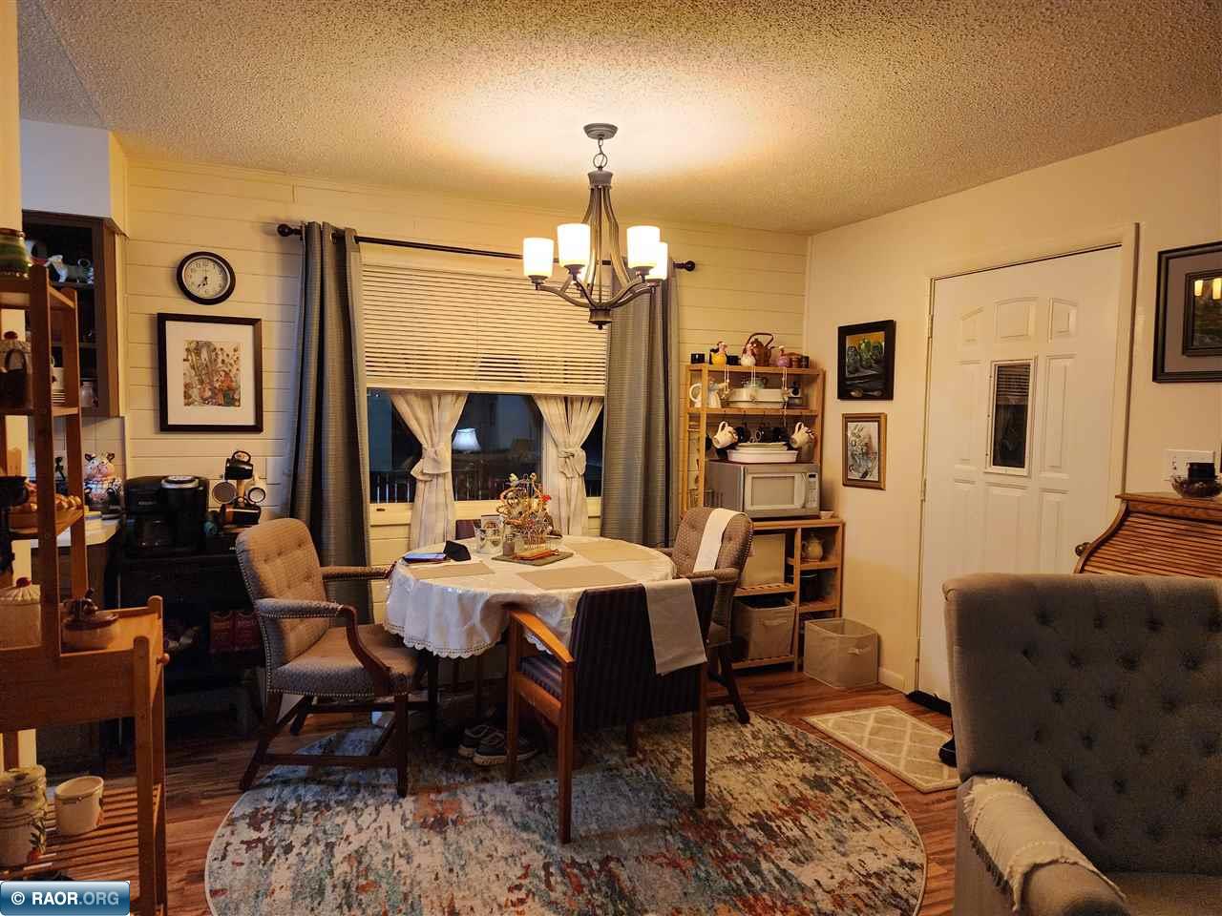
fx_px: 812
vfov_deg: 58.9
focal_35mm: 23
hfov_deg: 73.9
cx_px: 611
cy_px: 458
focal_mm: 6.4
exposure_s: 1/120
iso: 400
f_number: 1.8
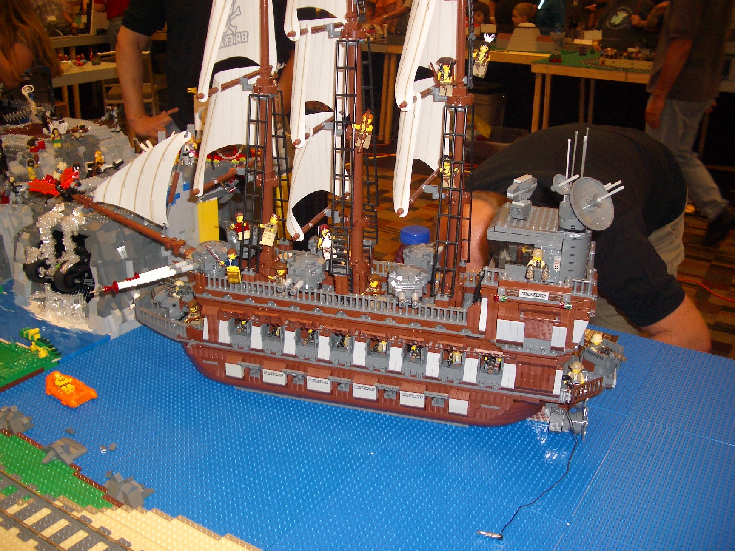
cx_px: 368
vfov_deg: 40.7
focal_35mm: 35
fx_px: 743
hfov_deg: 52.6
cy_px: 276
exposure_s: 1/60
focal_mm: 5.8
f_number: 2.6
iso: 100
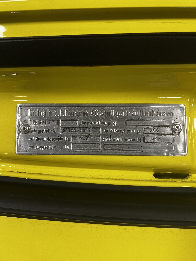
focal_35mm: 26
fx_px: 196
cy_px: 130
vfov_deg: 67.3
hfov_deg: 53.1
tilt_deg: -64.6
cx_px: 98
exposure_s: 1/50
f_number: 1.5
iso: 80
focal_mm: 5.7
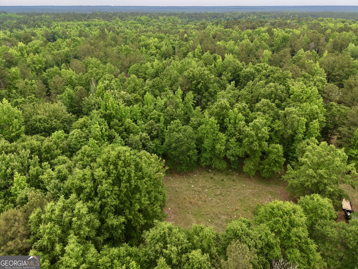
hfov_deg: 73.9
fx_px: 238
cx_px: 179
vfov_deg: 58.9
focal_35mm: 23
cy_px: 134
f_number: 1.8
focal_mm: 8.67
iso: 170
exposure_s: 1/160
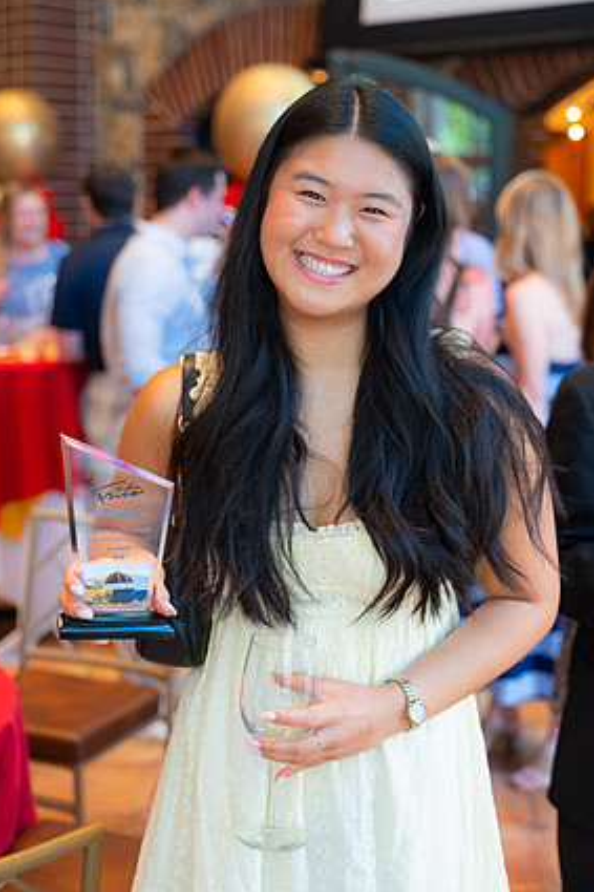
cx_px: 303
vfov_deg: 36.3
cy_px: 462
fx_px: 1362
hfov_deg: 24.6
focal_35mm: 55
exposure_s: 1/125
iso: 2000
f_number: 2.8
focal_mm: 52
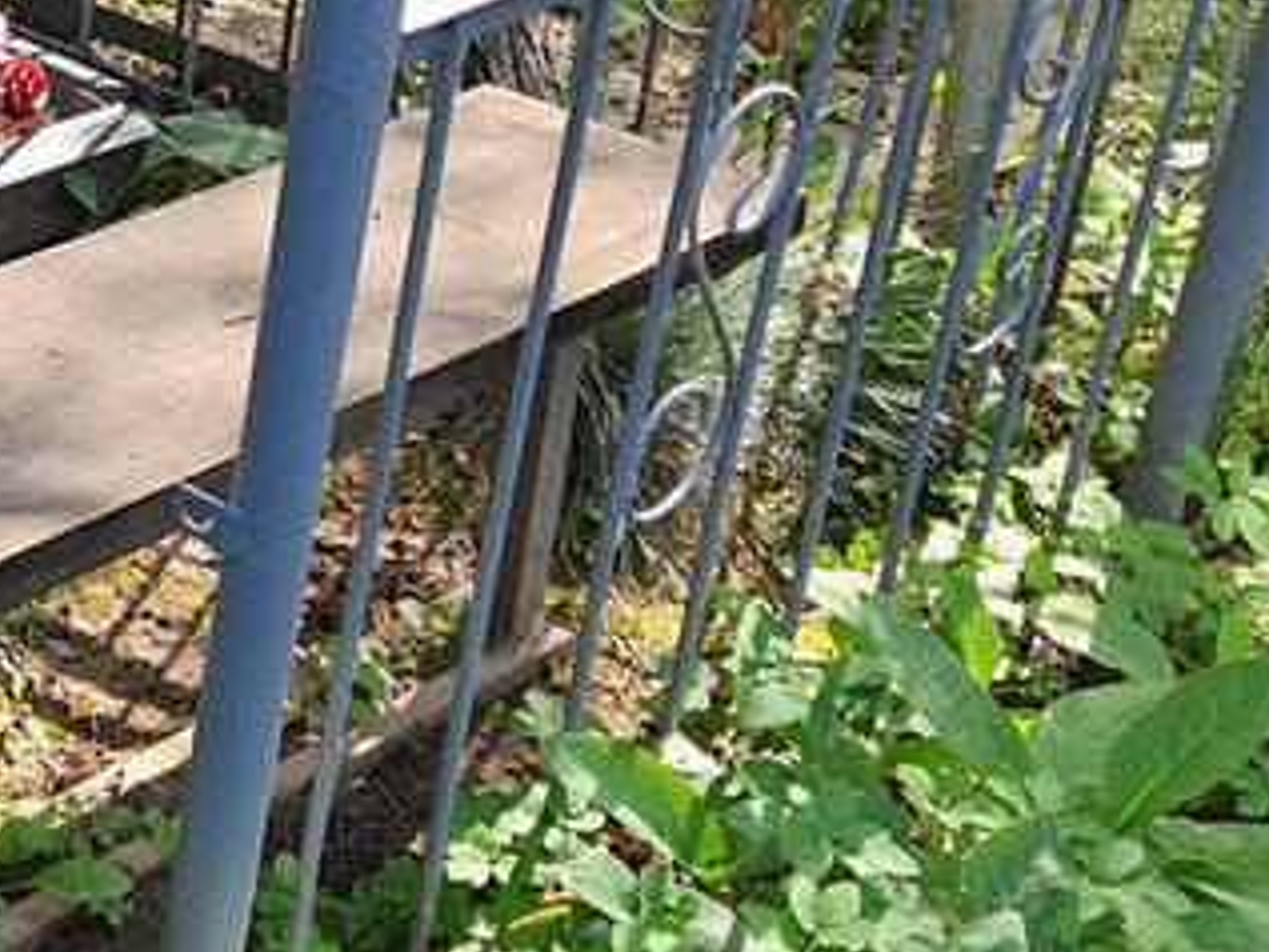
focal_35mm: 84
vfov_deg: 17.1
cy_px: -68
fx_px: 3081
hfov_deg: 19.9
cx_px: -673
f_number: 1.7
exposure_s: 1/224
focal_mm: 4.32
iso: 50
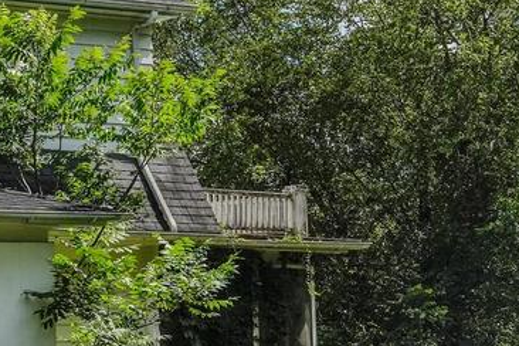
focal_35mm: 130
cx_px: -288
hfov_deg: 14.6
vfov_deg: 10.5
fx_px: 1874
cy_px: 214
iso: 400
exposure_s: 1/1000
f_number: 10
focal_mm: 33
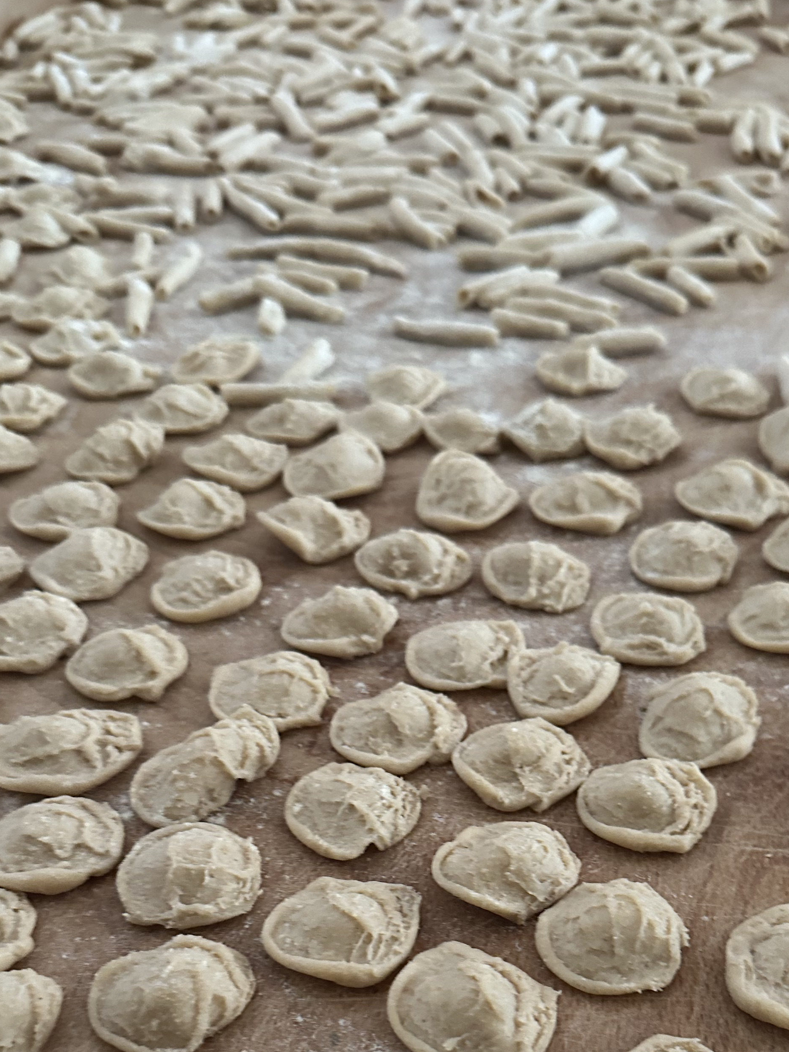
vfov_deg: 45.4
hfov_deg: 36.7
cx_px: 467
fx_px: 1185
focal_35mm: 39
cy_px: 844
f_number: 1.78
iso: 500
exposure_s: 1/60
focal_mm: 6.86
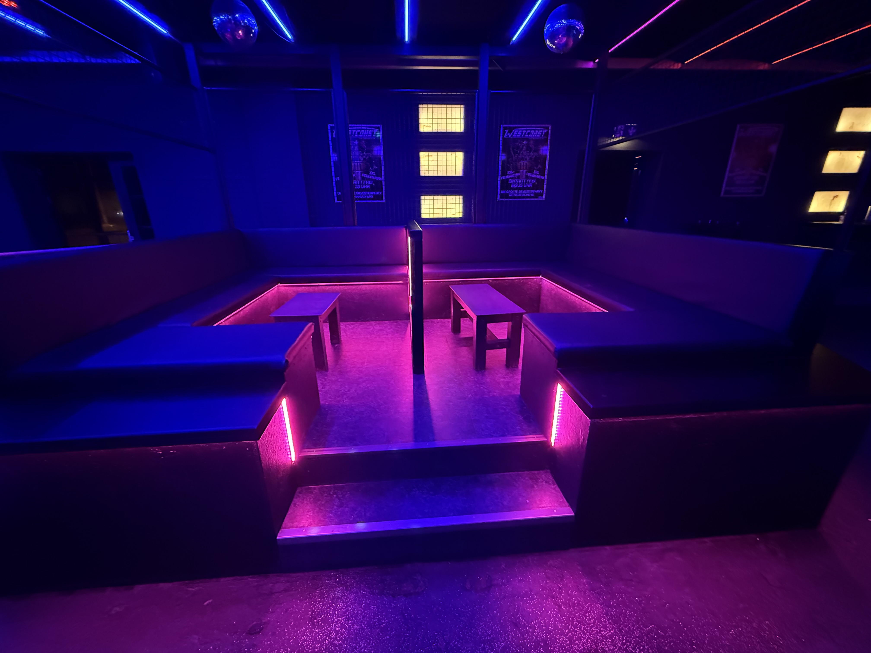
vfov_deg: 85.7
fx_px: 352
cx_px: 436
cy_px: 326
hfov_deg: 102.1
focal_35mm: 14
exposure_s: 1/38
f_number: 2.2
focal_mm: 2.22
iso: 1600
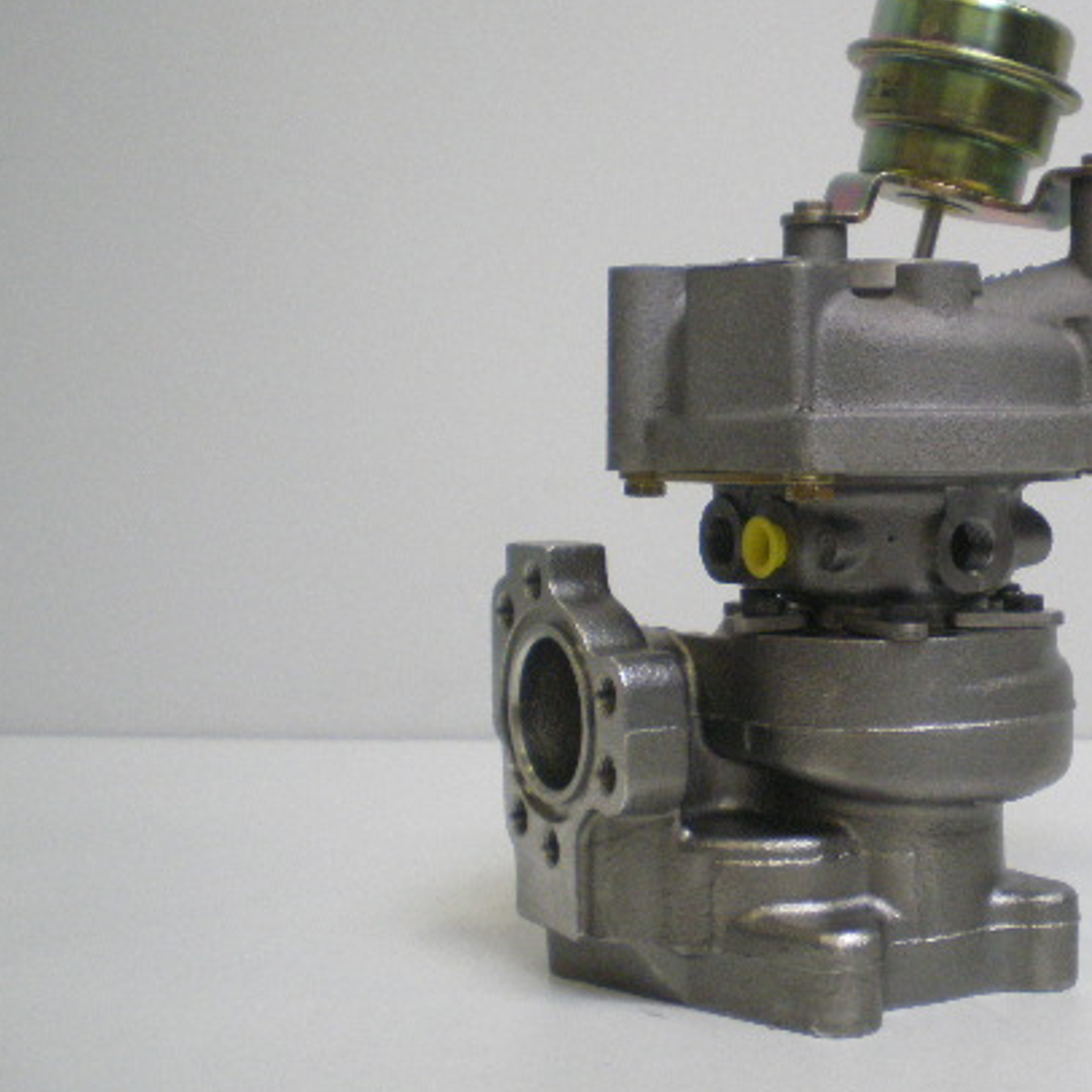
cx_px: 845
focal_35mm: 53
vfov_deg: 32.2
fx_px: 1892
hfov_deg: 31.5
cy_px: 481
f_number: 3.1
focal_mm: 6.3
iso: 400
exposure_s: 1/15
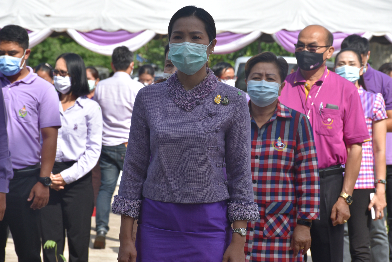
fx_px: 1552
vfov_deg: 9.6
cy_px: 131
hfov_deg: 14.4
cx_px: 196
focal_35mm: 142
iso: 200
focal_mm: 95
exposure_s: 1/320
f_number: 9
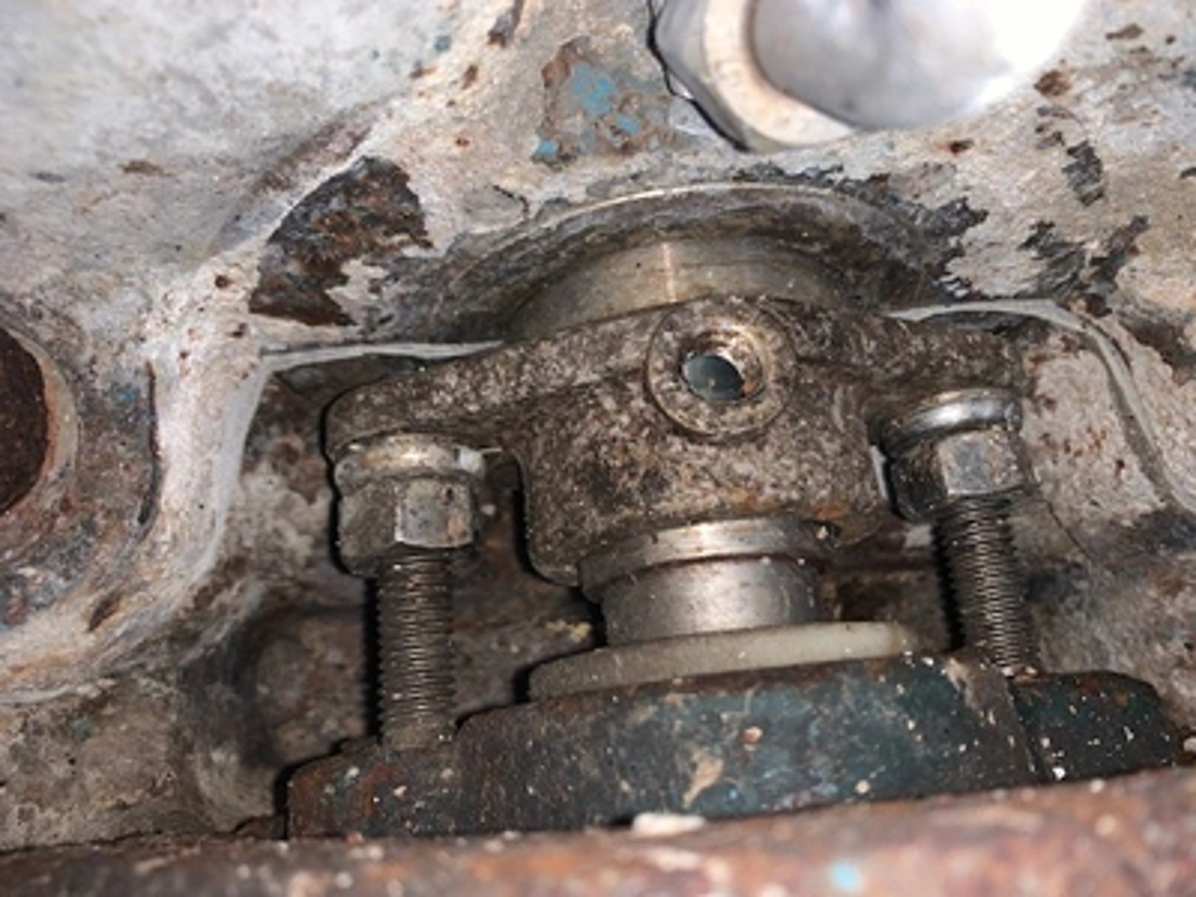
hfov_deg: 67.3
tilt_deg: -69.8
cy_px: 448
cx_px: 598
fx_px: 898
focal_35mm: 26
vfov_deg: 53.1
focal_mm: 4.25
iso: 25
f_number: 1.8
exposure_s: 1/11
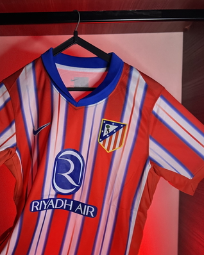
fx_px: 257
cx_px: 78
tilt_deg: -6.3
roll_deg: +1.5
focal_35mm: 34
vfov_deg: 52.2
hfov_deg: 43.0
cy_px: 162
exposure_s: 1/60
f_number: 1.5
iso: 400
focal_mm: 5.7
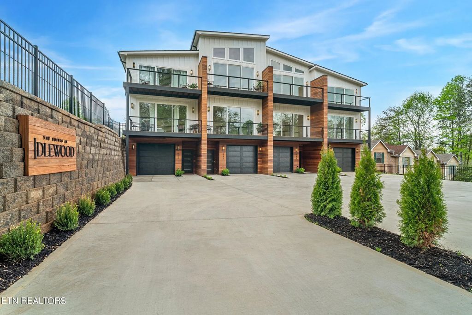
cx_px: 236
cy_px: 158
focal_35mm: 16
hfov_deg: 96.7
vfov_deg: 73.8
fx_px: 210
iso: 200
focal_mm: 16
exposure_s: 1/640
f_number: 8
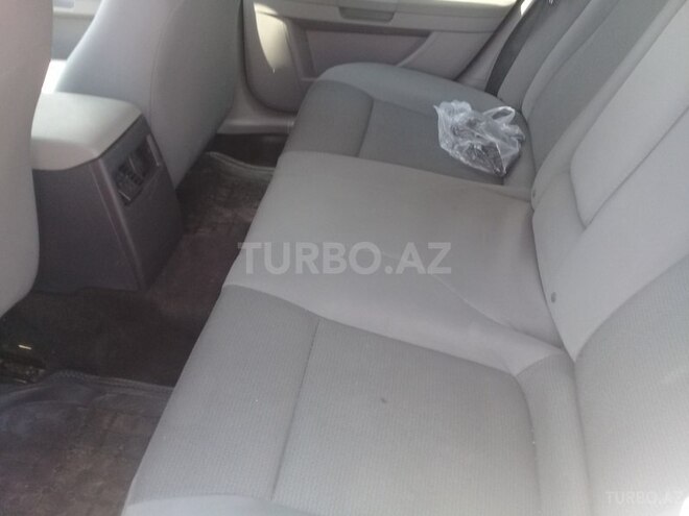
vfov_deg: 45.4
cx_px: 344
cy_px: 258
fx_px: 617
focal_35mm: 31
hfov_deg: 58.4
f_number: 2.2
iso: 64
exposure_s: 1/33
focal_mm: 3.3
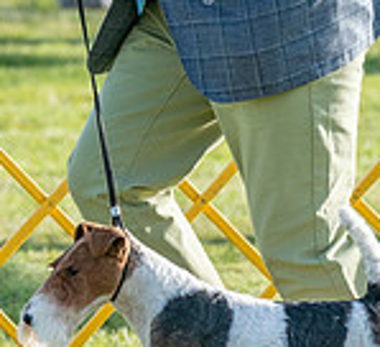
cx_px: 154
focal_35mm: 917
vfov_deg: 1.8
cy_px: 73
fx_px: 10903
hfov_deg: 2.0
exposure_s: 1/1250
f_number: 6.3
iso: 800
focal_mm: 197
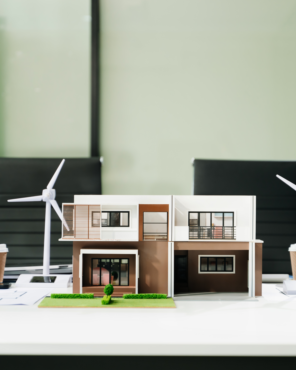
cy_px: 185
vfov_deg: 22.2
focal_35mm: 86
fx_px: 942
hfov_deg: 17.9
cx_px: 160
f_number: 2.8
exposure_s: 1/125
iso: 500
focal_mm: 61
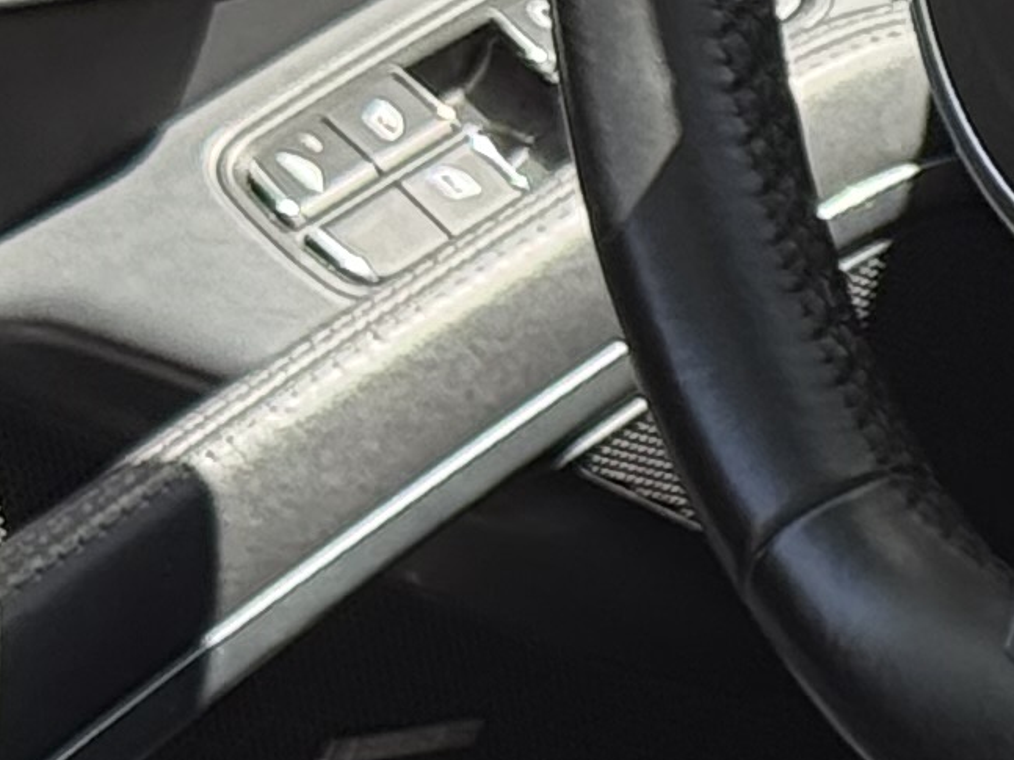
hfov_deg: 6.2
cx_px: 2907
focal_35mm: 299
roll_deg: -1.8
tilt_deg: -22.3
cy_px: 733
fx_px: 8757
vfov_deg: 5.0
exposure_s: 1/300
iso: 100
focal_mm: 6.76
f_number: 1.78
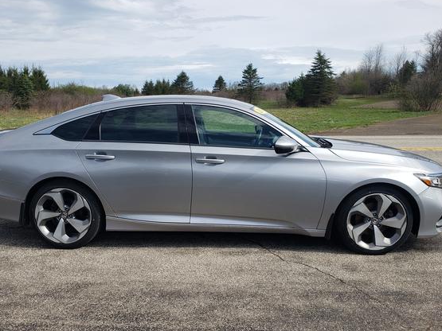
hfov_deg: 59.9
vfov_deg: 46.8
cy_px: 168
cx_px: 203
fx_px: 383
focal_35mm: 30
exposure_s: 1/1132
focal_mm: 4.3
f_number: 2.4
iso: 50
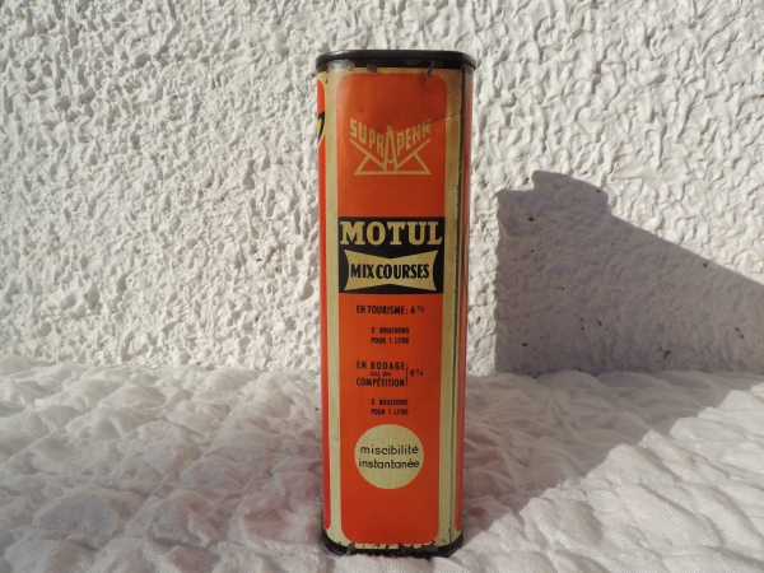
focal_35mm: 24
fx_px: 530
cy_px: 286
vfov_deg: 56.8
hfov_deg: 71.6
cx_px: 382
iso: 80
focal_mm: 4.3
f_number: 4.2
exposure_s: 1/1250
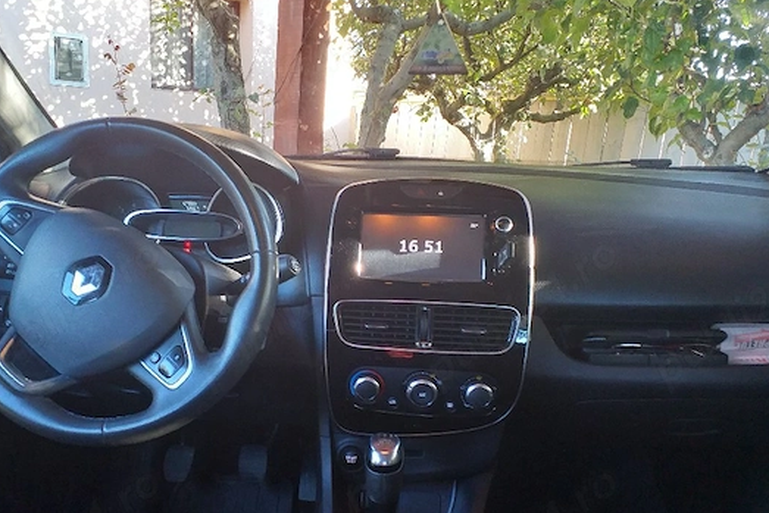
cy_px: 320
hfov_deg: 60.2
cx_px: 351
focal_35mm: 31
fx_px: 662
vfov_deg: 42.0
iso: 160
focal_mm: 3.6
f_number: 1.9
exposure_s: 1/33
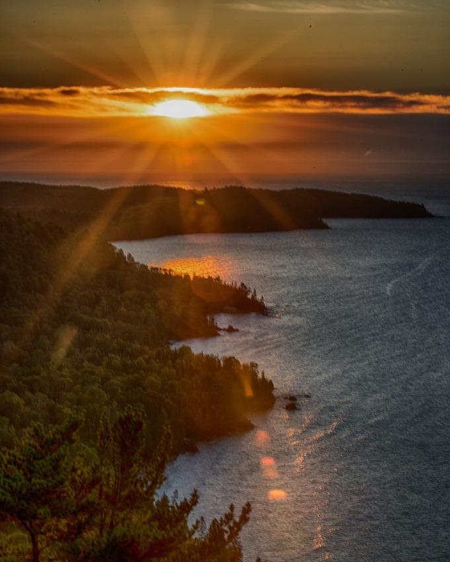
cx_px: 226
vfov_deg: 17.3
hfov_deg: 13.9
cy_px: 304
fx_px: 1848
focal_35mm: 111
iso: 100
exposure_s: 1/13
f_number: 22
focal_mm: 98
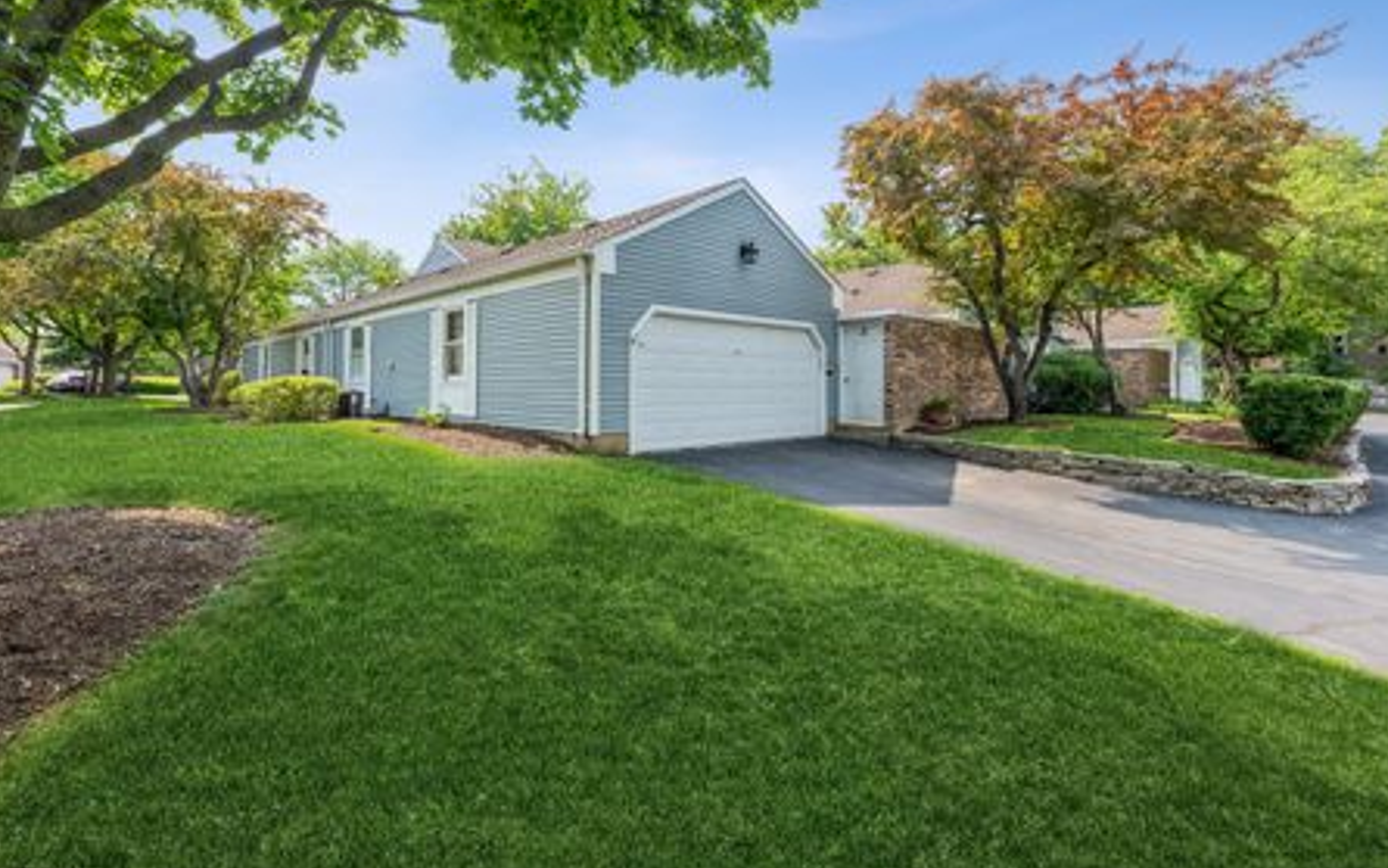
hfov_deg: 97.7
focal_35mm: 16
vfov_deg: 71.0
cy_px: 380
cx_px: 657
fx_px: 605
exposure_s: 1/125
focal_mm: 14
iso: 200
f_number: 9
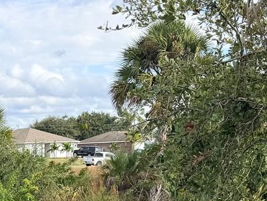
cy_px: 291
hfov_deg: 20.7
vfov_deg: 15.5
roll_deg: +1.4
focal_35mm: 89
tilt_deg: -12.5
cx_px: -40
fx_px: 687
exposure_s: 1/1901
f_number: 1.78
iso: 80
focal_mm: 6.76
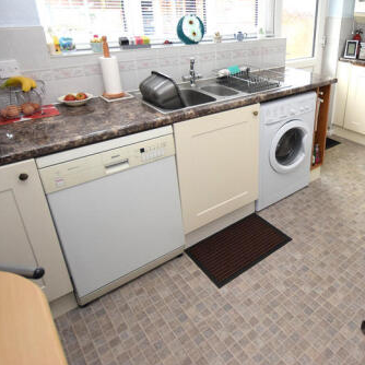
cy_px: 133
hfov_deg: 59.9
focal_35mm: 25
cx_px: 268
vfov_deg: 61.9
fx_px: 298
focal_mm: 10
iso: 1250
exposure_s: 1/60
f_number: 4
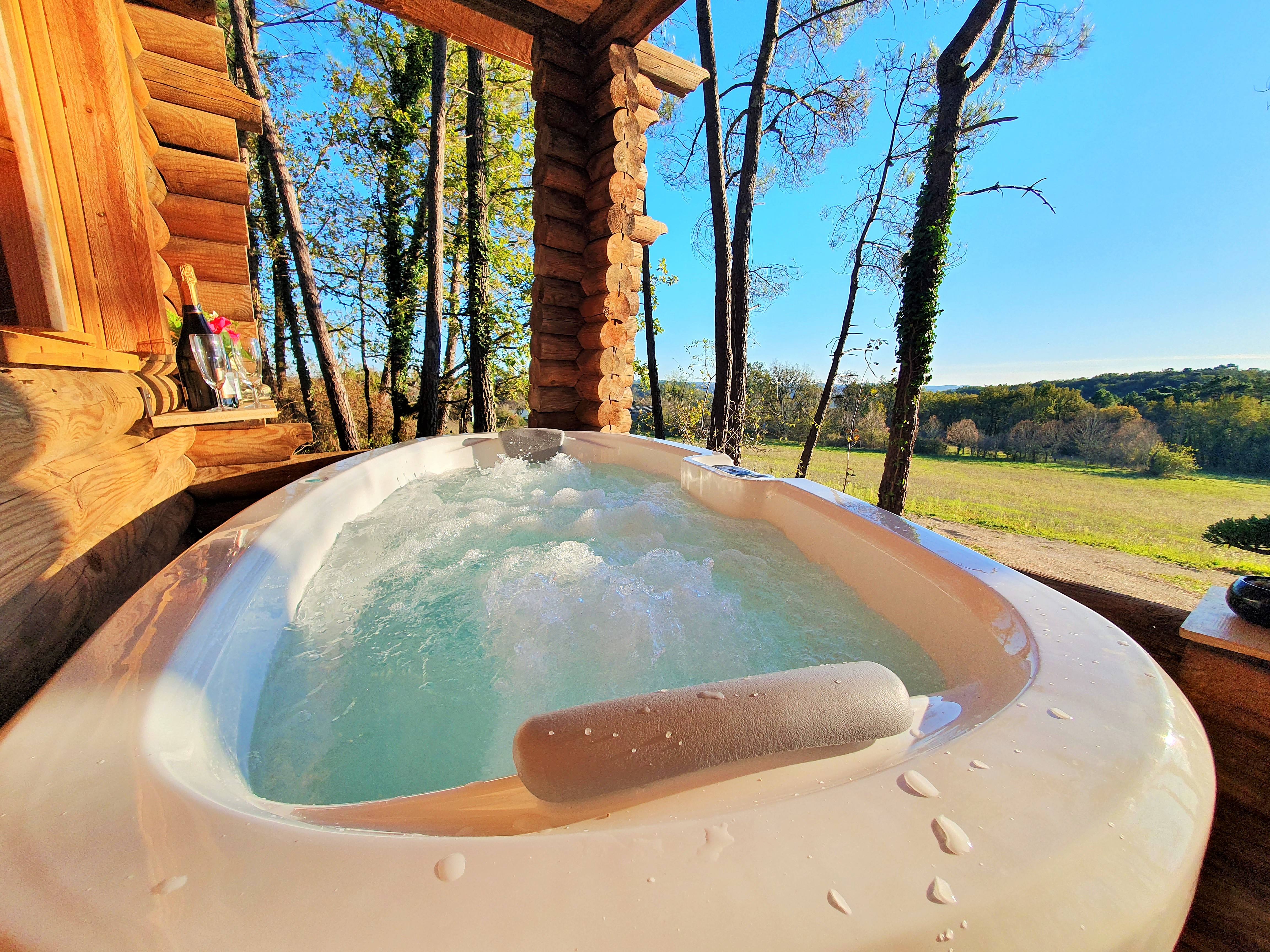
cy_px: 476
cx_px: 635
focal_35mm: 13
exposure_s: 1/648
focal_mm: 1.8
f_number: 2.2
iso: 50
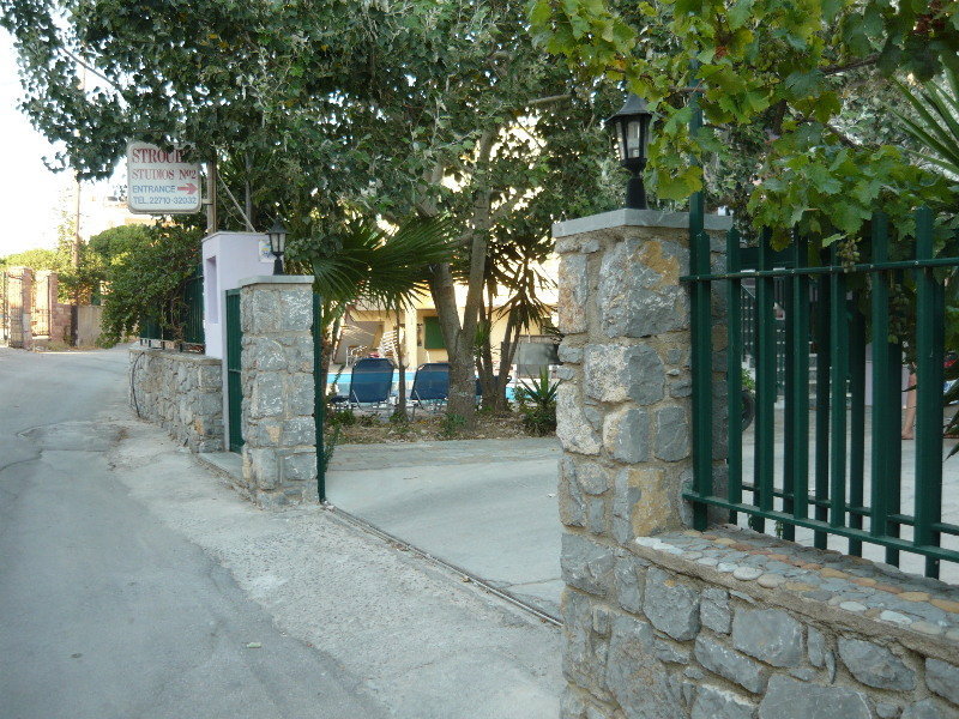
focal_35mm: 33
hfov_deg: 55.4
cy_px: 360
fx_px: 914
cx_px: 480
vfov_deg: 42.9
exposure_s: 1/100
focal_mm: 5.5
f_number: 2.8
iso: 100
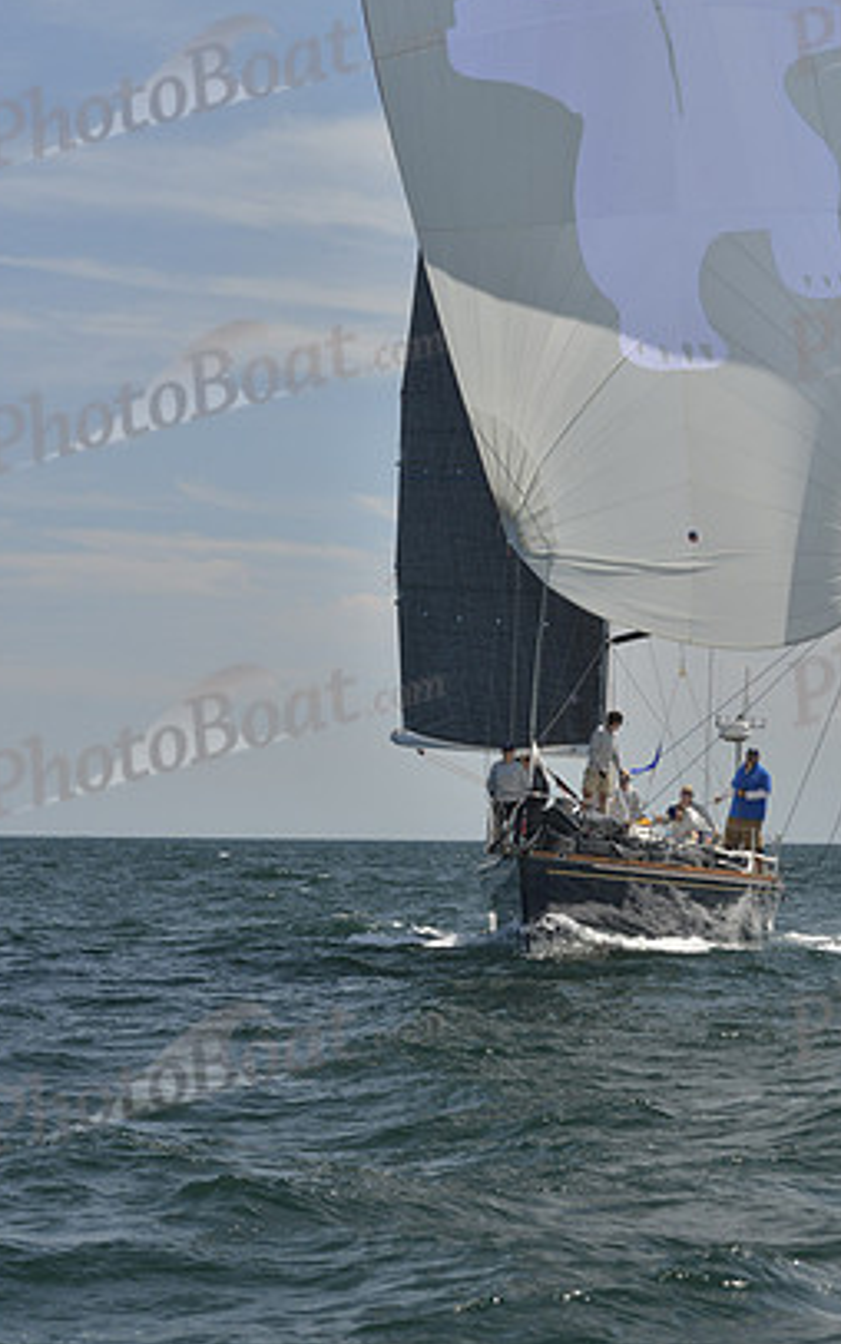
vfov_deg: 20.4
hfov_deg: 12.8
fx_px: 3738
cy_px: 516
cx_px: 618
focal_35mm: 102
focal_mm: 70
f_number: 8
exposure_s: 1/800
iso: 400
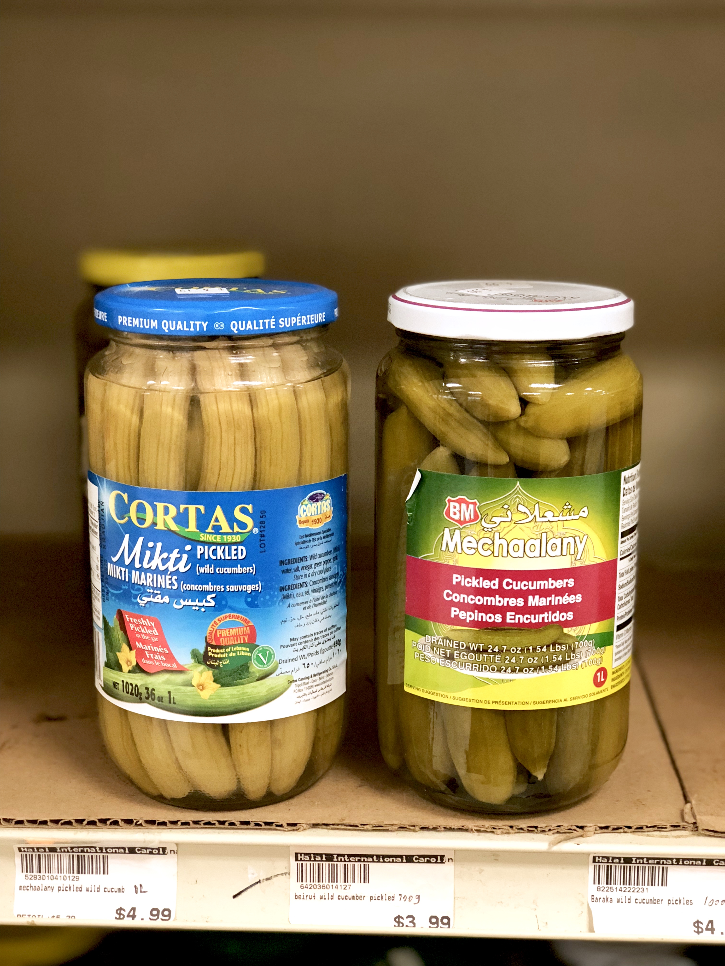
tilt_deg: -14.9
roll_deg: -0.1
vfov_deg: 33.8
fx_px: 1592
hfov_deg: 25.7
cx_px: 362
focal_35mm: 57
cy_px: 483
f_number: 2.8
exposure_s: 1/60
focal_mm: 6.6
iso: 500
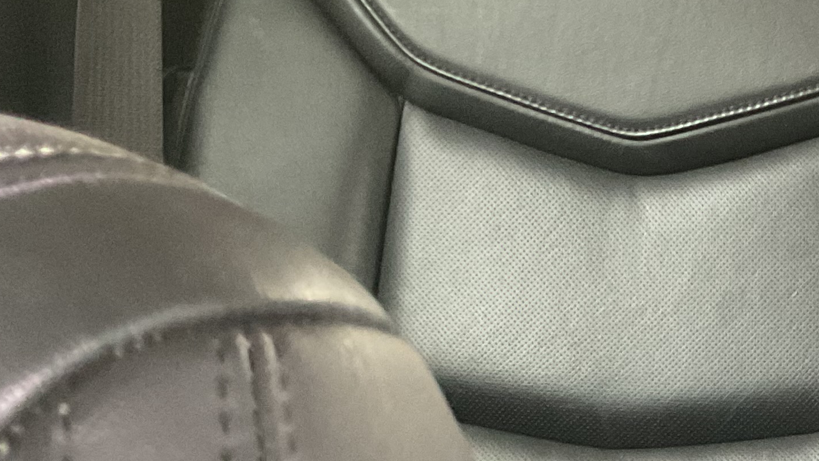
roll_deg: -3.4
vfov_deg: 13.3
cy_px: 503
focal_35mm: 89
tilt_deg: -18.0
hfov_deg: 21.7
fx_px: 1933
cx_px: 1046
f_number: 1.8
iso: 320
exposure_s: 1/40
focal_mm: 3
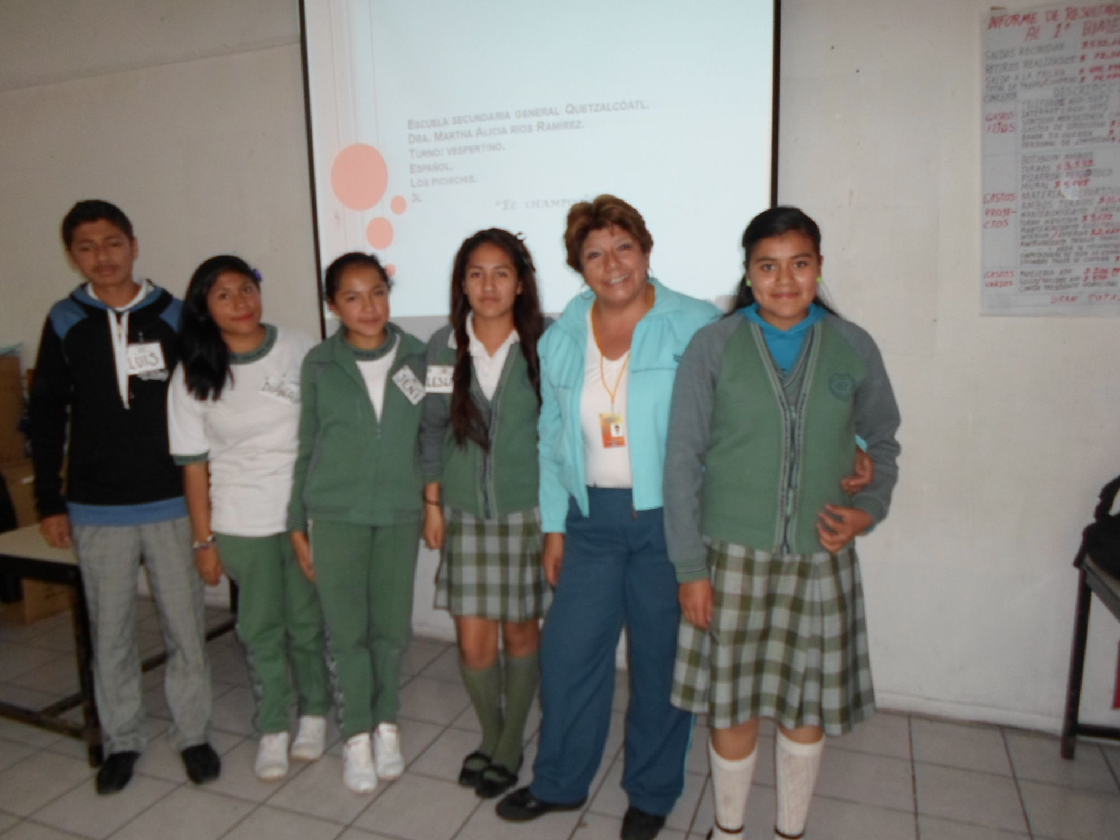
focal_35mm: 25
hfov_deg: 69.4
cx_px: 560
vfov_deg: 54.9
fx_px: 809
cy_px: 420
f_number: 2.5
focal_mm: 4.5
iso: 120
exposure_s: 1/30
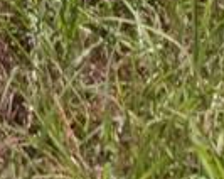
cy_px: -377
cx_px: -118
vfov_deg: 7.4
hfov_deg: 10.3
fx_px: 1198
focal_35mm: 181
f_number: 10.8
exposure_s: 1/100
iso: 80
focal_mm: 4.3
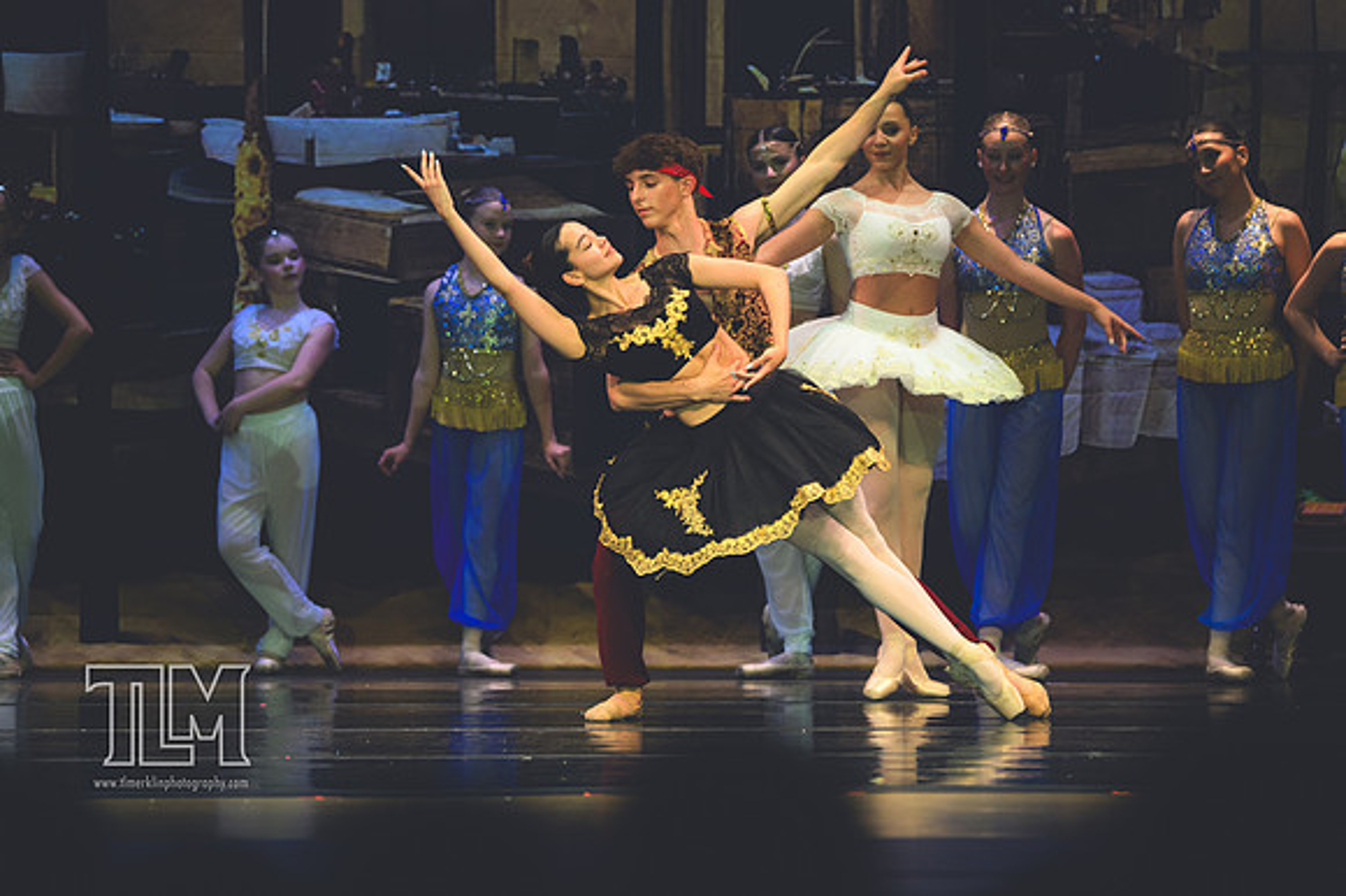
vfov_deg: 4.6
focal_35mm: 300
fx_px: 11210
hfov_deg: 6.9
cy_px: 448
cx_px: 673
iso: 1100
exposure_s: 1/500
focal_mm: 200
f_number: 2.8
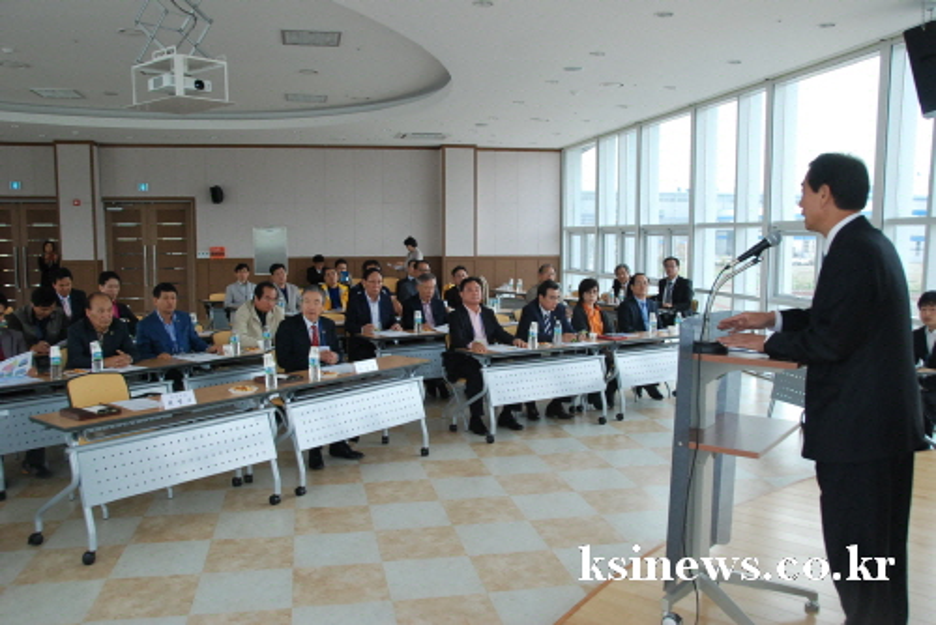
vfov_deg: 43.7
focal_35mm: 30
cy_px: 312
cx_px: 468
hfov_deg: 61.9
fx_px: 780
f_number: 6.3
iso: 800
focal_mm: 20
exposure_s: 1/160
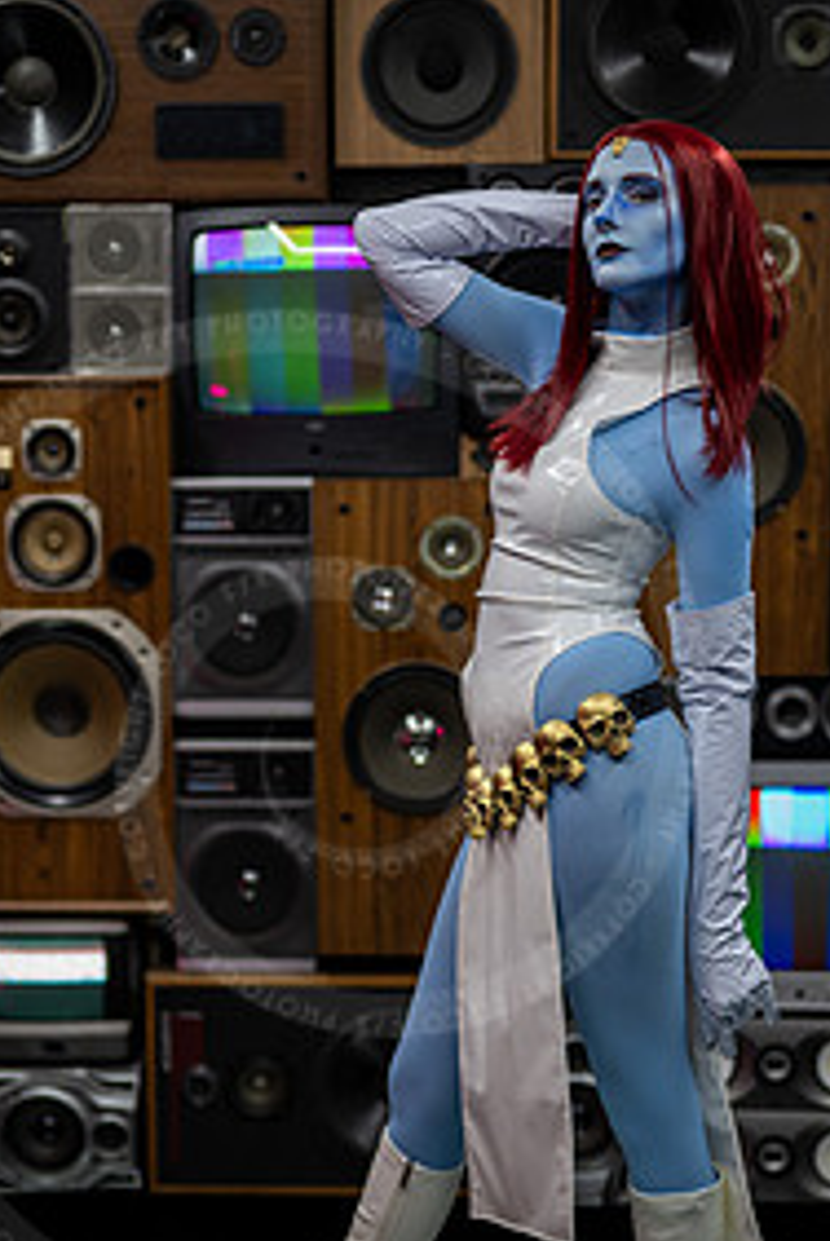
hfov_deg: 17.1
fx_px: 2760
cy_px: 848
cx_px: 402
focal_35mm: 80
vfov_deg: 25.2
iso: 640
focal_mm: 50
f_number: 1.4
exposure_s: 1/250
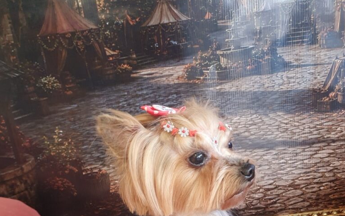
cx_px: 173
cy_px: 222
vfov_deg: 31.5
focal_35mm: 37
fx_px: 348
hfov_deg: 52.7
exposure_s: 1/40
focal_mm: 4.32
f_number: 2.4
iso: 250
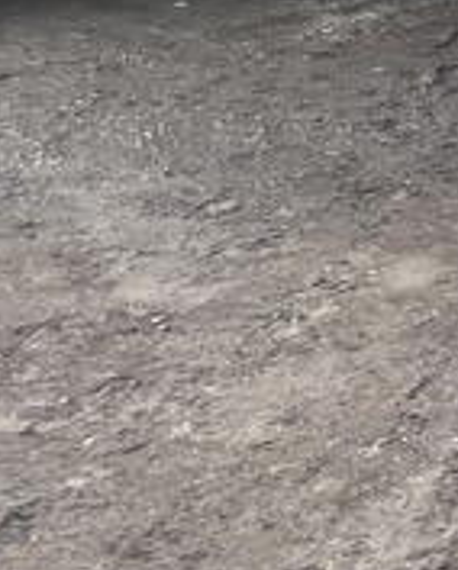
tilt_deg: -10.1
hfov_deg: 7.6
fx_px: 2909
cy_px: -132
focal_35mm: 172
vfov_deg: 11.0
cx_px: 1464
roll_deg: +8.0
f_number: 1.6
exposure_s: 1/390
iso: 32
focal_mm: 4.2
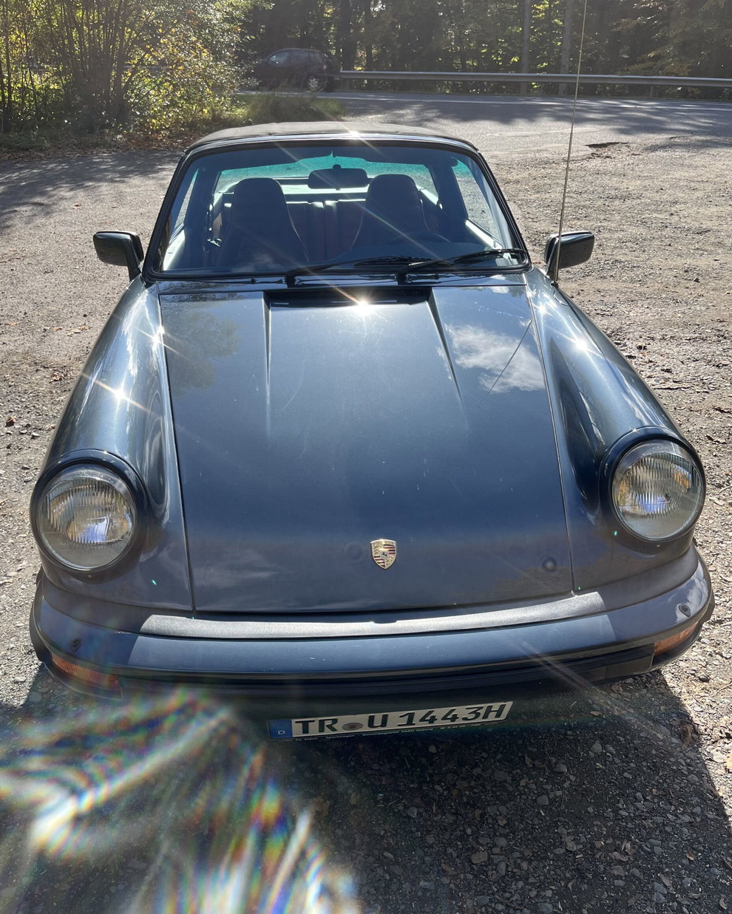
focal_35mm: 28
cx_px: 369
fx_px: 758
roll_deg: +0.8
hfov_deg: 51.5
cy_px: 457
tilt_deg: -27.2
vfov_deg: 62.2
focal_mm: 5.1
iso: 50
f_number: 1.6
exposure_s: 1/1309
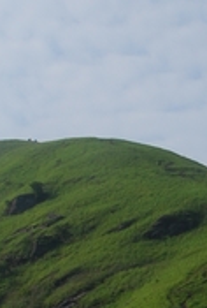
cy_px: 232
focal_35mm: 135
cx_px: 213
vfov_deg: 15.1
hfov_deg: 10.1
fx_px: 1155
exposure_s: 1/100
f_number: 18
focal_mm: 22
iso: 100
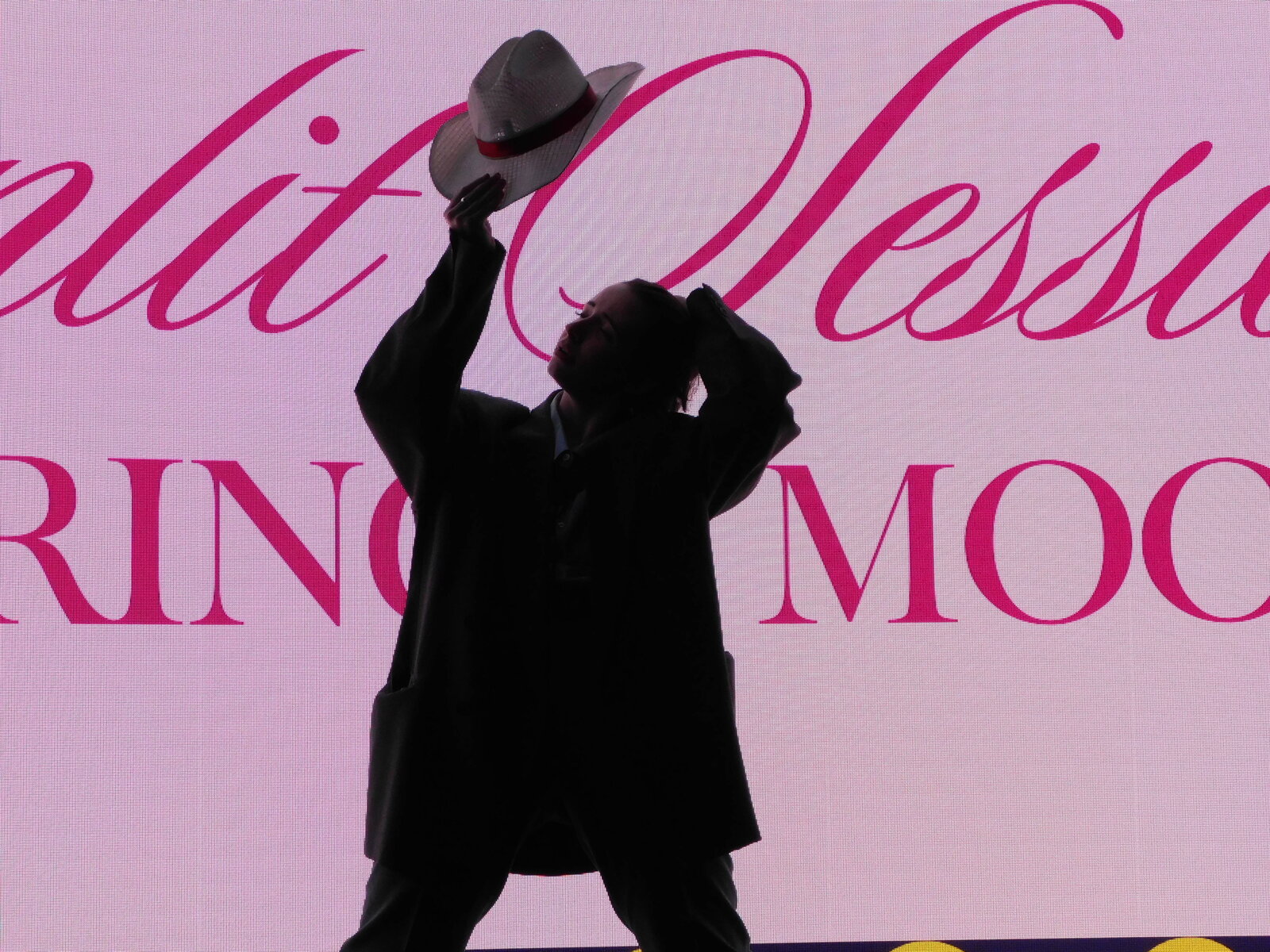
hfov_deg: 24.4
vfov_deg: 18.4
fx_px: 2935
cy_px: 476
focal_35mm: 80
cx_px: 635
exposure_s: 1/250
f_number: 4.4
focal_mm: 14.2
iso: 360
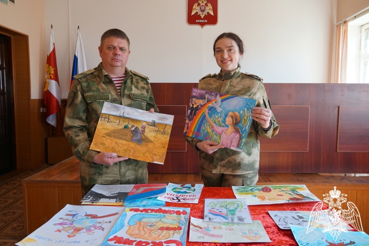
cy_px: 123
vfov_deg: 45.7
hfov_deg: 64.5
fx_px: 292
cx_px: 184
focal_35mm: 28
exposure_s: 1/160
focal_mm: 19
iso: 500
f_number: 4
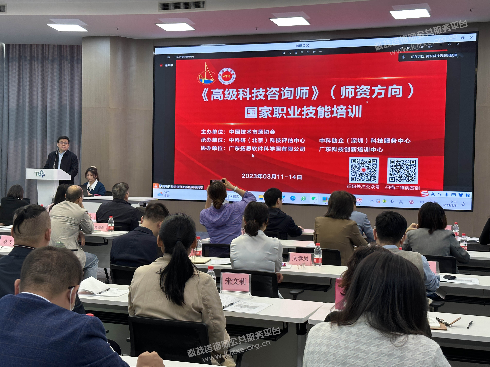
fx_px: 679
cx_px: 245
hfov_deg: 39.7
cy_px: 184
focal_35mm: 48
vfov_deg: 30.3
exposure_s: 1/50
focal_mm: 6.86
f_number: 1.78
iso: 64
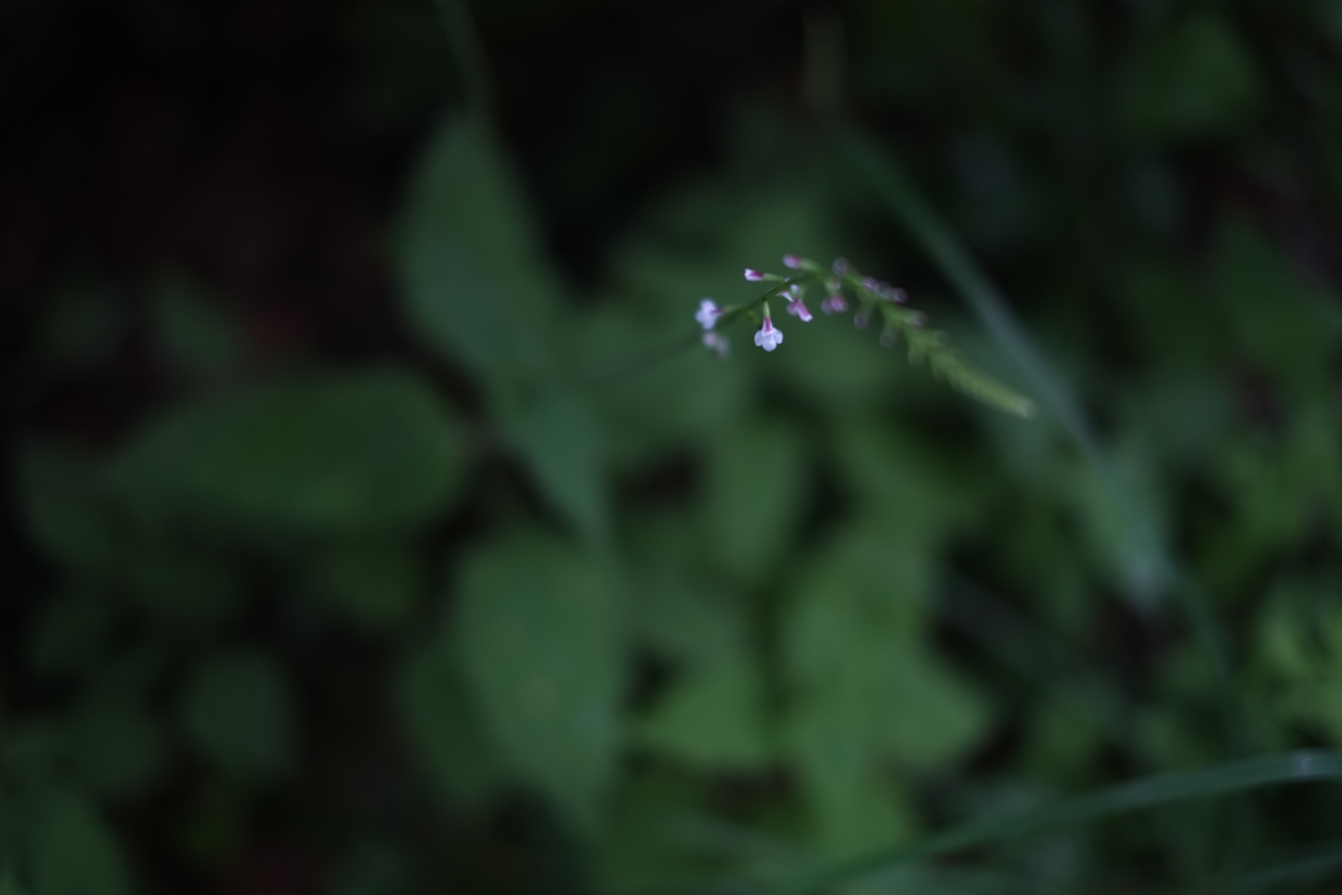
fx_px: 1976
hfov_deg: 37.5
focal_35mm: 53
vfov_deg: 25.5
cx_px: 671
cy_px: 448
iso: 100
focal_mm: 35
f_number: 1.4
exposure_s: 1/250
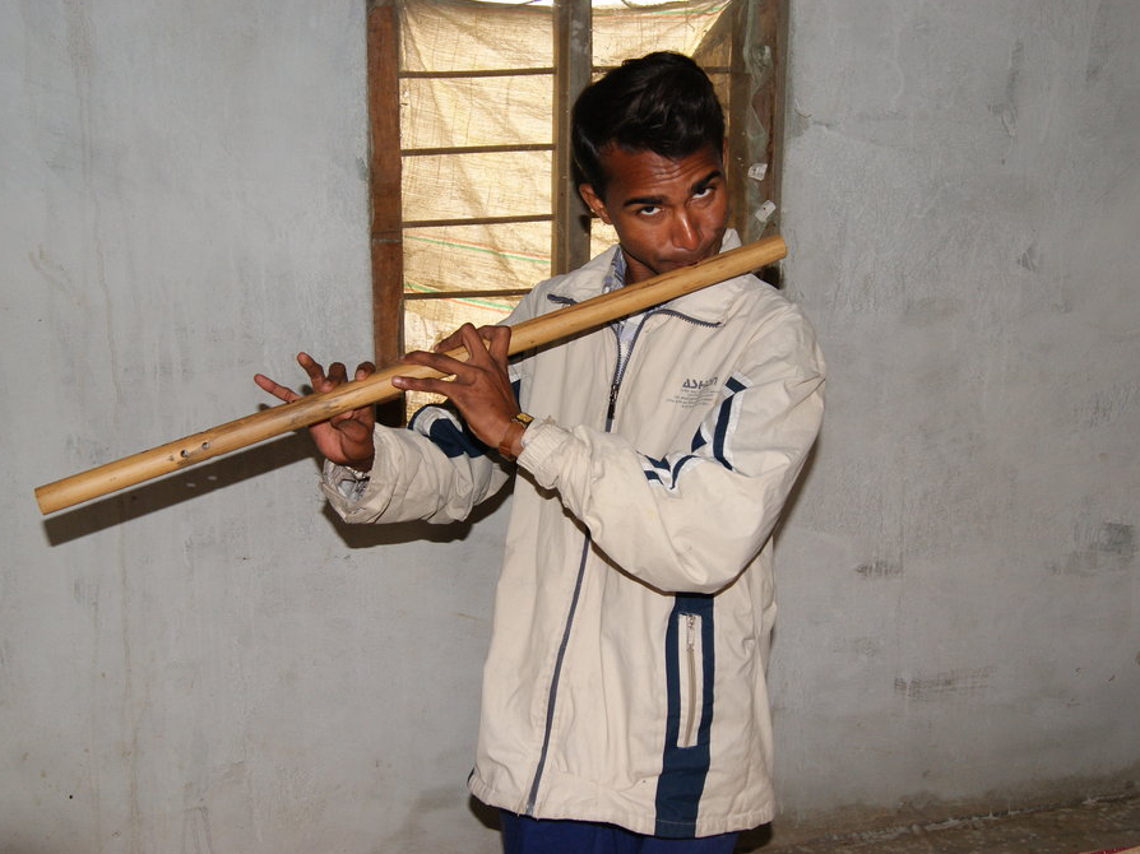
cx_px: 560
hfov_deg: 43.9
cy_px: 421
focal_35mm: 43
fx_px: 1416
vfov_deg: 33.6
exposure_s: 1/60
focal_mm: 26
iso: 400
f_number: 5.6
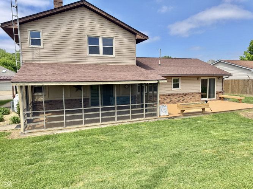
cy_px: 94
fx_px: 175
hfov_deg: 71.6
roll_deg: +0.6
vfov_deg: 56.8
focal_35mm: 24
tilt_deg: -4.2
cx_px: 126
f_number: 1.78
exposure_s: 1/2801
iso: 80
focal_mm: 6.76
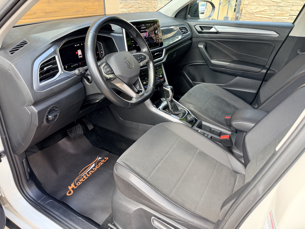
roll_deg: -0.8
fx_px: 211
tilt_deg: -28.4
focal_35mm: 24
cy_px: 114
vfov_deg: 56.8
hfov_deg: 71.6
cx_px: 152
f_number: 1.78
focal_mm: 6.76
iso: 160
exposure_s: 1/187
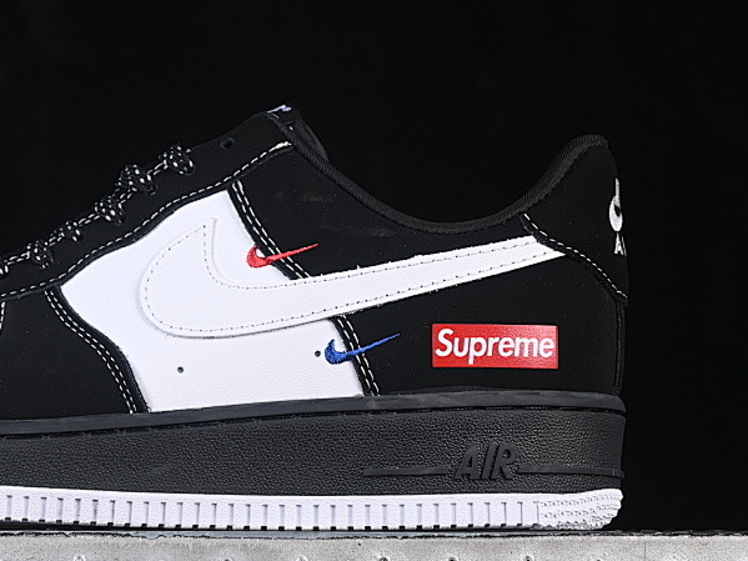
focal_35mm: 130
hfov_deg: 15.1
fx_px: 2809
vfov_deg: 11.4
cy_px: 247
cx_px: 161
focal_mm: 50
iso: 160
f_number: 6.3
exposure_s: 1/60
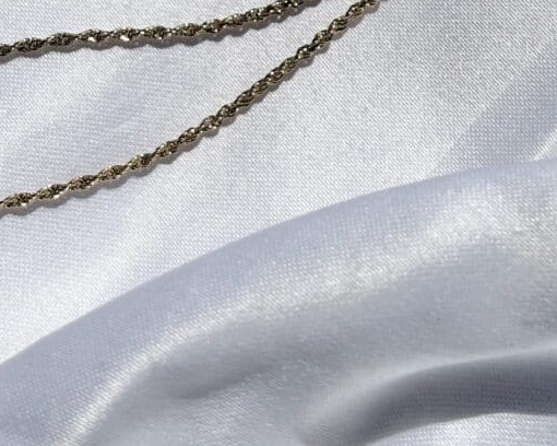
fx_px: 1681
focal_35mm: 102
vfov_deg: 14.7
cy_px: -49
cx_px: 390
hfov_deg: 18.7
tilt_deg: -57.8
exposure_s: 1/12048
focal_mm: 5.96
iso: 25
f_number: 1.6
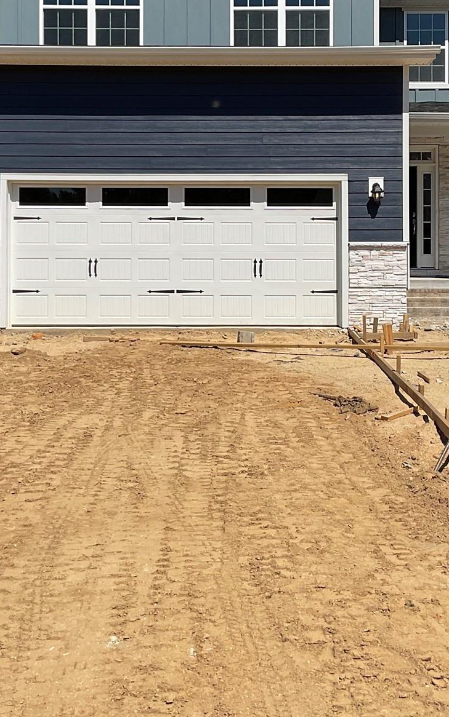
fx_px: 1057
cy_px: 253
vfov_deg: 37.2
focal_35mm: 54
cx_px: 254
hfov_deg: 24.0
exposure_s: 1/3788
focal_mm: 3
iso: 16
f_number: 1.8
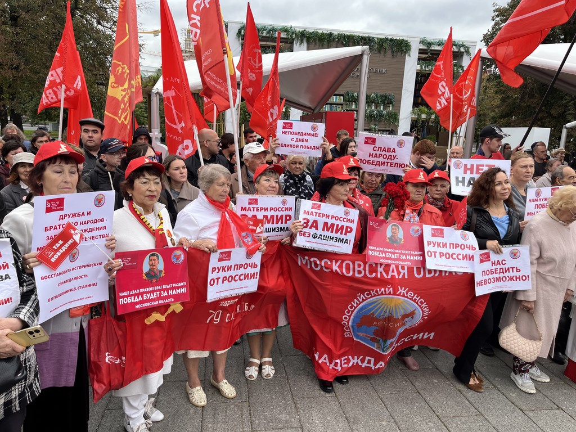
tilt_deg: -12.5
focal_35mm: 26
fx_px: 433
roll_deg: -2.8
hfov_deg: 67.3
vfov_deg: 53.1
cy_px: 216
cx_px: 288
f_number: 1.6
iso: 50
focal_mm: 5.1
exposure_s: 1/787
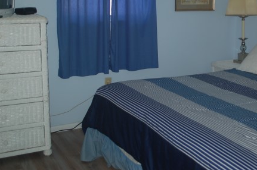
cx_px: 188
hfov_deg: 39.5
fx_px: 349
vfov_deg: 27.2
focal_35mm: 49
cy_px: 49
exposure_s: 1/60
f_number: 4
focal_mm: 22
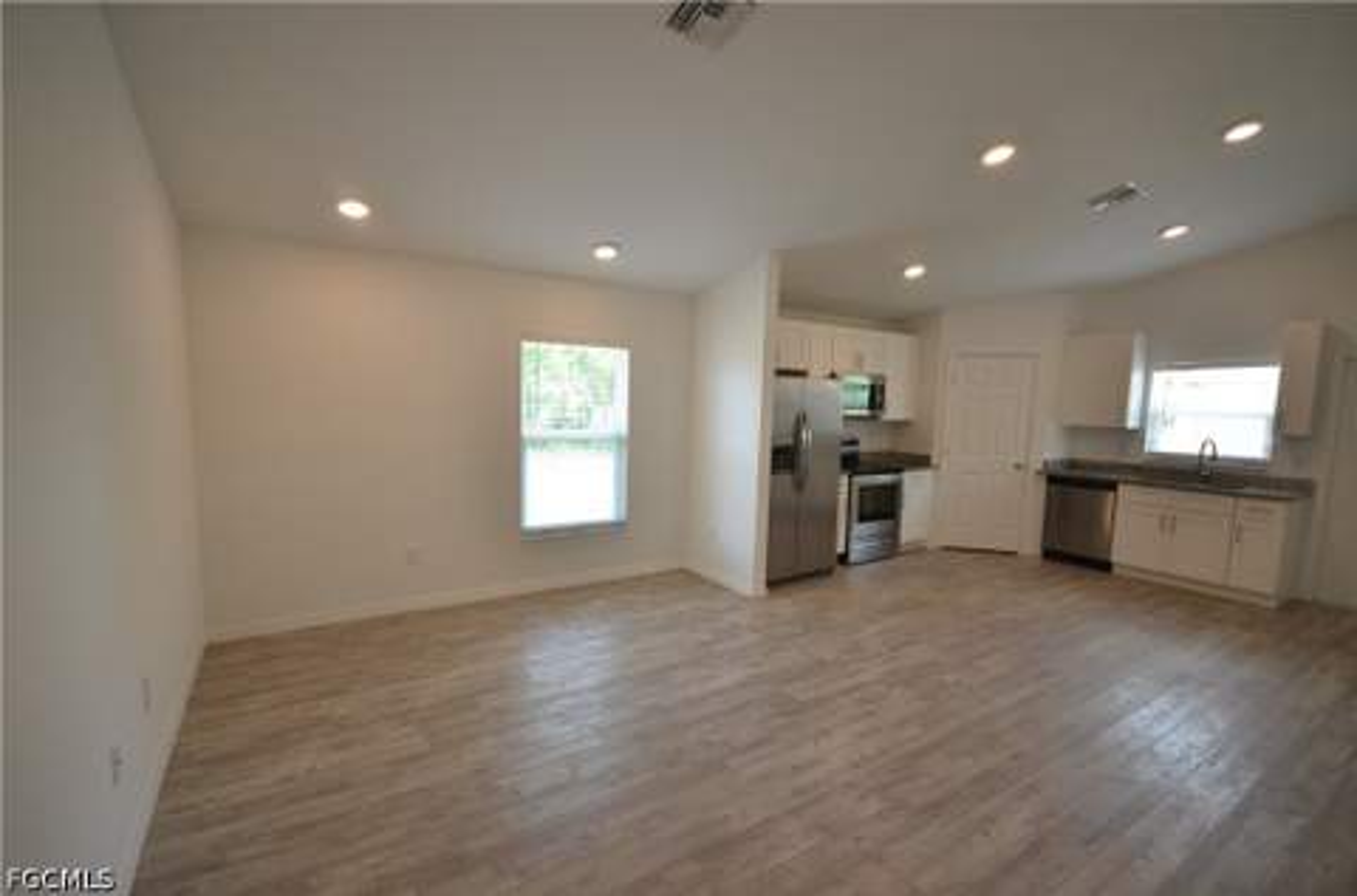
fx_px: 564
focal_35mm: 15
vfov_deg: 77.0
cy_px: 448
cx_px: 678
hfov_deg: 100.6
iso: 400
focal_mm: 10
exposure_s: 1/80
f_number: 4.5
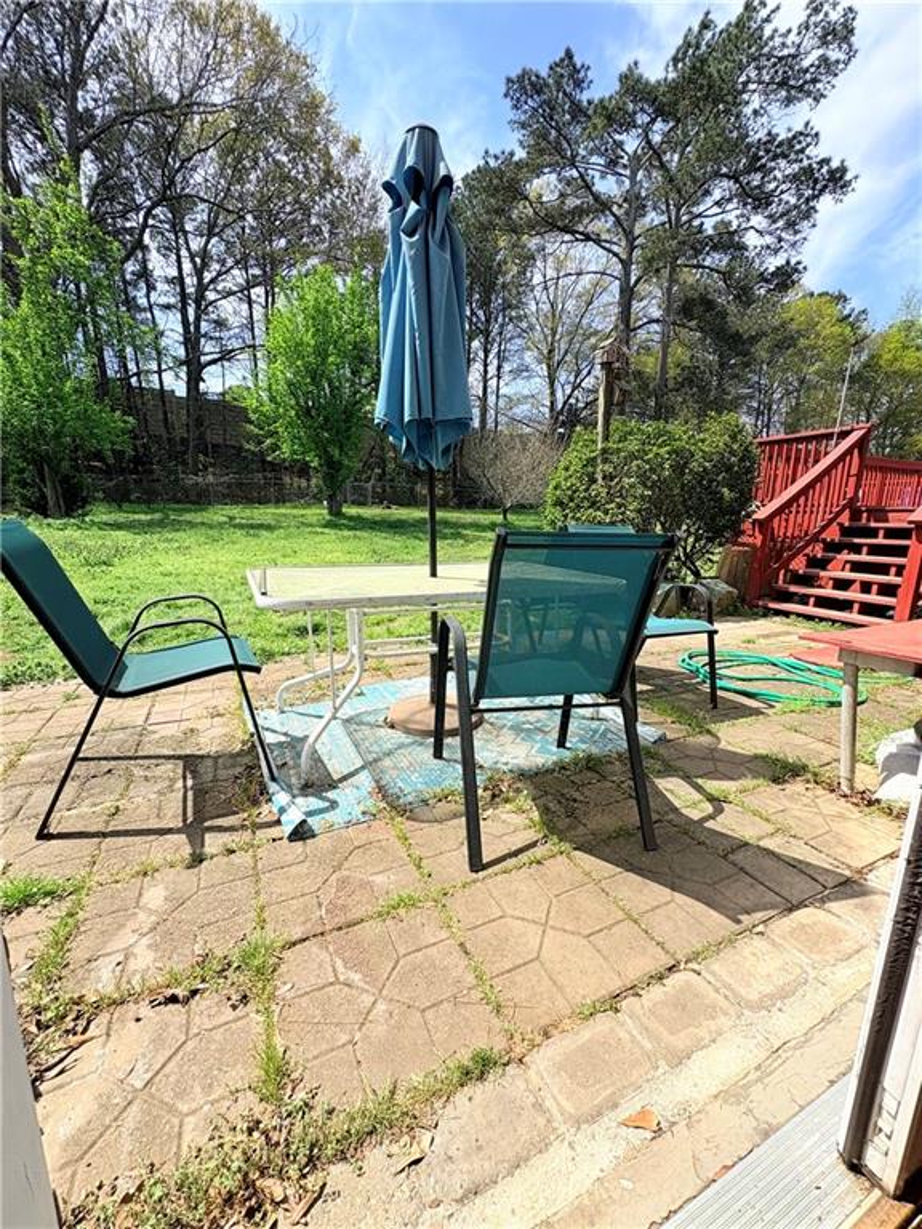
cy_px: 614
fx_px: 497
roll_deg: -1.1
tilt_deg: -11.4
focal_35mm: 14
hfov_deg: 85.7
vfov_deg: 102.1
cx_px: 461
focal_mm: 2.22
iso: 50
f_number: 2.2
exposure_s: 1/1178
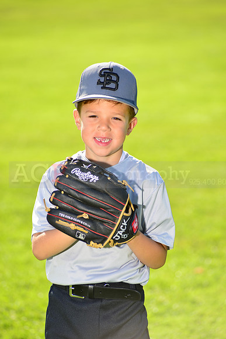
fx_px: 1741
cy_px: 170
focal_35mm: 185
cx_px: 113
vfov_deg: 11.1
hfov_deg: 7.4
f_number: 5
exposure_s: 1/250
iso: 100
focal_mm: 185
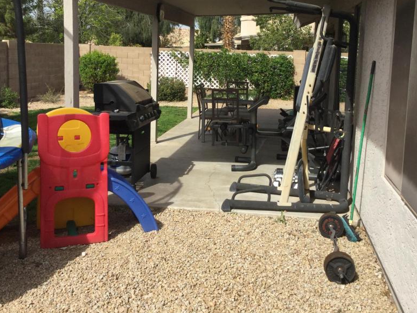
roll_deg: -2.6
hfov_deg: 45.8
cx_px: 204
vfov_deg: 34.9
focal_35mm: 41
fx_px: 494
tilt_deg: -9.1
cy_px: 109
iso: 25
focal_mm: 3.3
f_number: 2.4
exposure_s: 1/1664
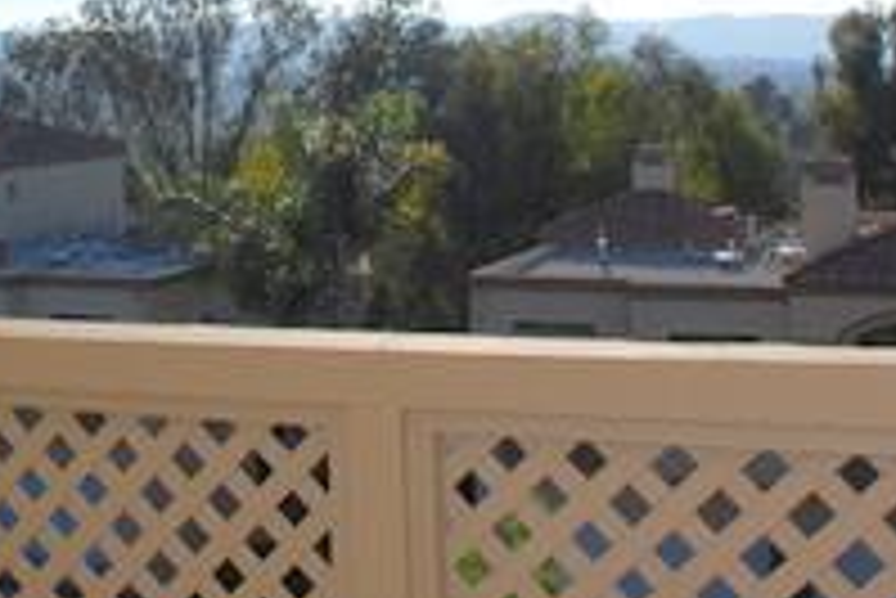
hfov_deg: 30.1
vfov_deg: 20.4
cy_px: 16
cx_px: 158
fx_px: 1619
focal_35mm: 65
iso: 200
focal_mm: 18
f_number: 10
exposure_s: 1/500
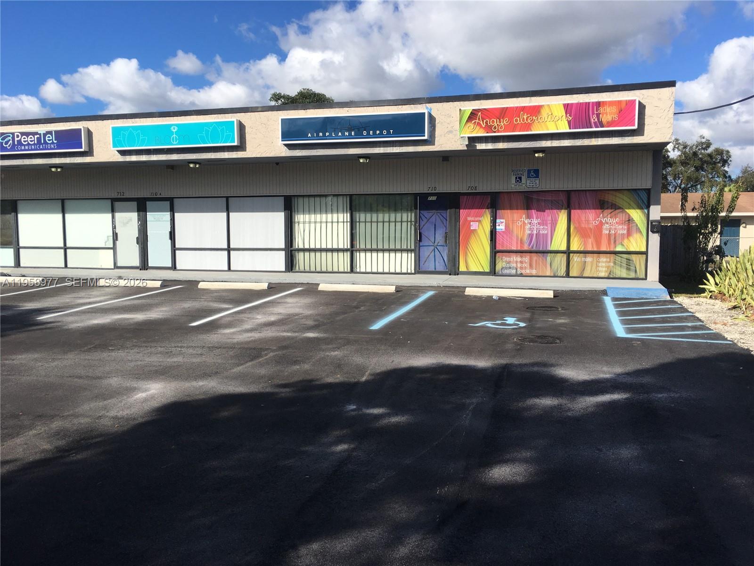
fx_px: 632
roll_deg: -0.9
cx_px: 377
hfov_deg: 61.7
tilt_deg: -2.8
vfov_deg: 48.2
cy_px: 283
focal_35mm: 29
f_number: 2.2
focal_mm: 4.15
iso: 25
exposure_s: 1/1876
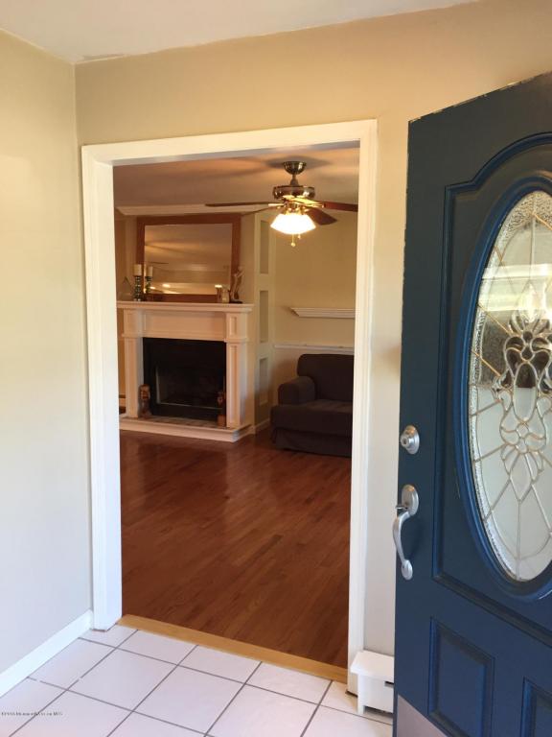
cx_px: 276
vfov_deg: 61.7
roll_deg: -0.8
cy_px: 368
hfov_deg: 48.2
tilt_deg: -6.4
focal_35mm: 29
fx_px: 617
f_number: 2.2
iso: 40
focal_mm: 4.15
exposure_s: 1/30
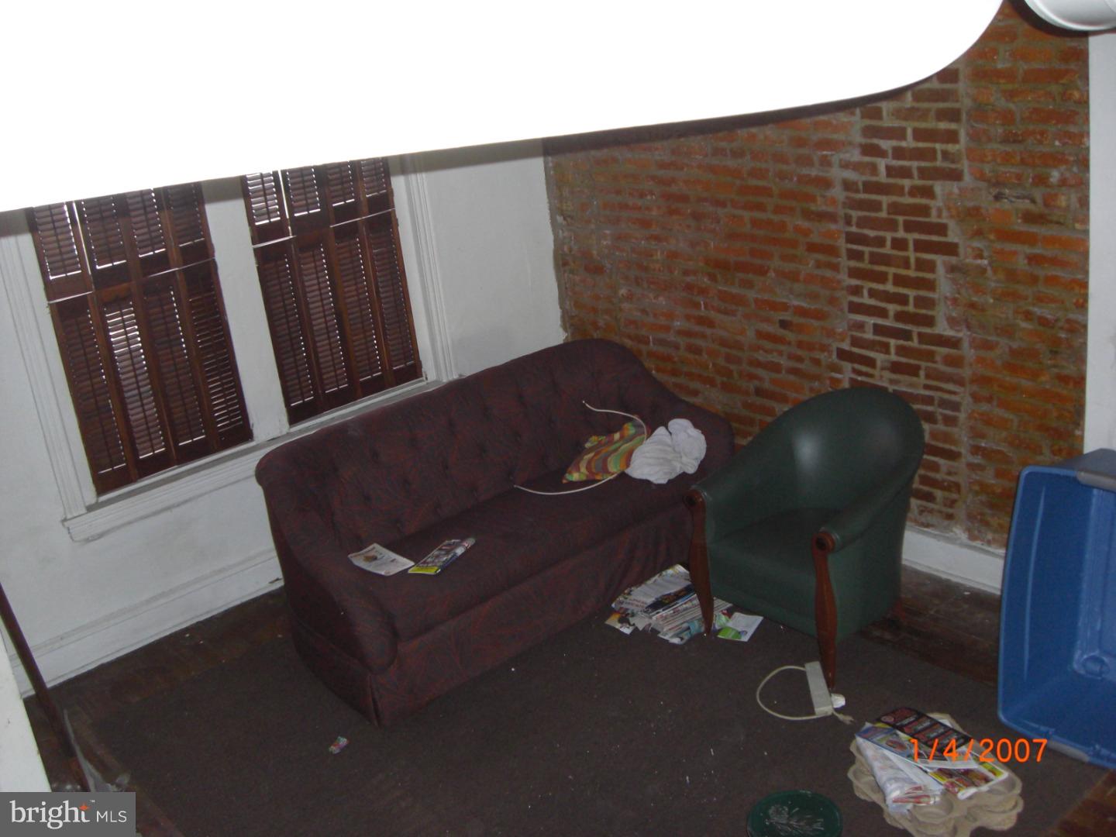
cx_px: 558
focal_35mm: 38
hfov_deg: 49.0
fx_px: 1225
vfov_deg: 37.7
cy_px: 418
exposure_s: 1/60
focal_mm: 6.2
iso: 200
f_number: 2.7
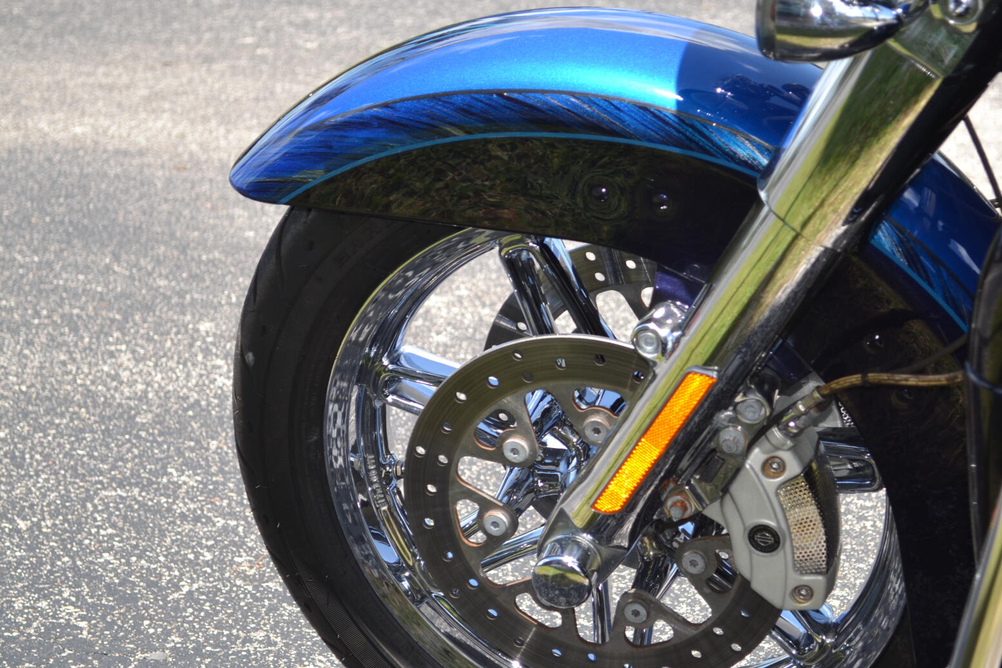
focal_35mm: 87
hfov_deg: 23.4
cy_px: 384
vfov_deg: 15.8
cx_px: 623
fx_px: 2412
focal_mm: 45
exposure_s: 1/200
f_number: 5.3
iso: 100
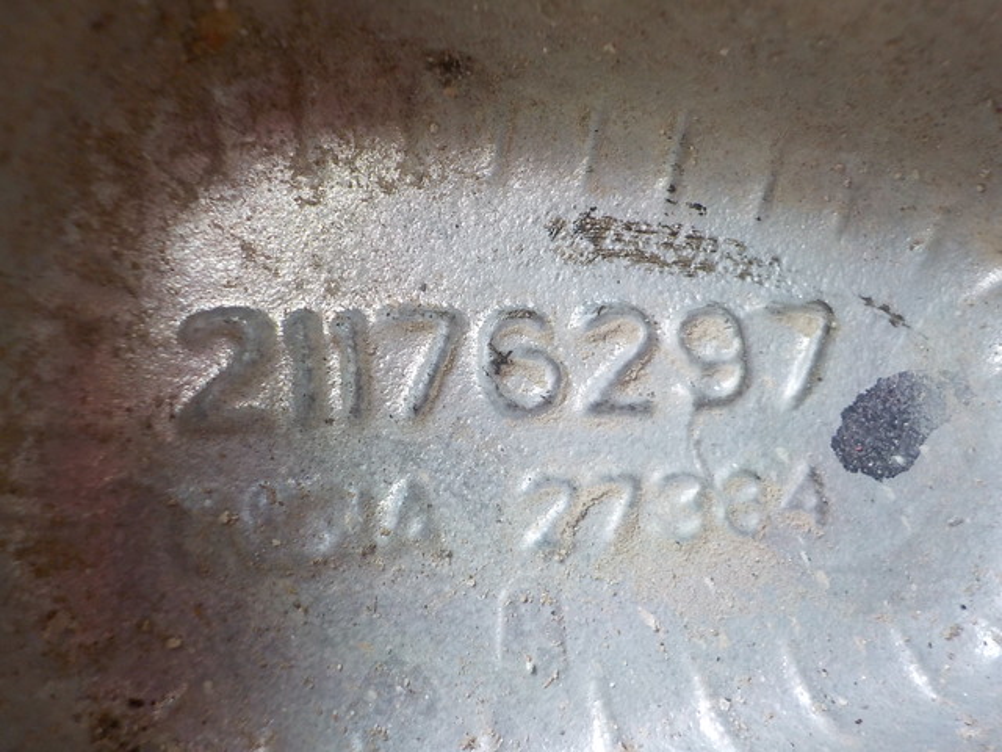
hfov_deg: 60.0
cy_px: 376
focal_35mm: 30
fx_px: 868
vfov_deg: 46.8
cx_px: 501
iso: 250
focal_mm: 4.1
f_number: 3.3
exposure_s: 1/30
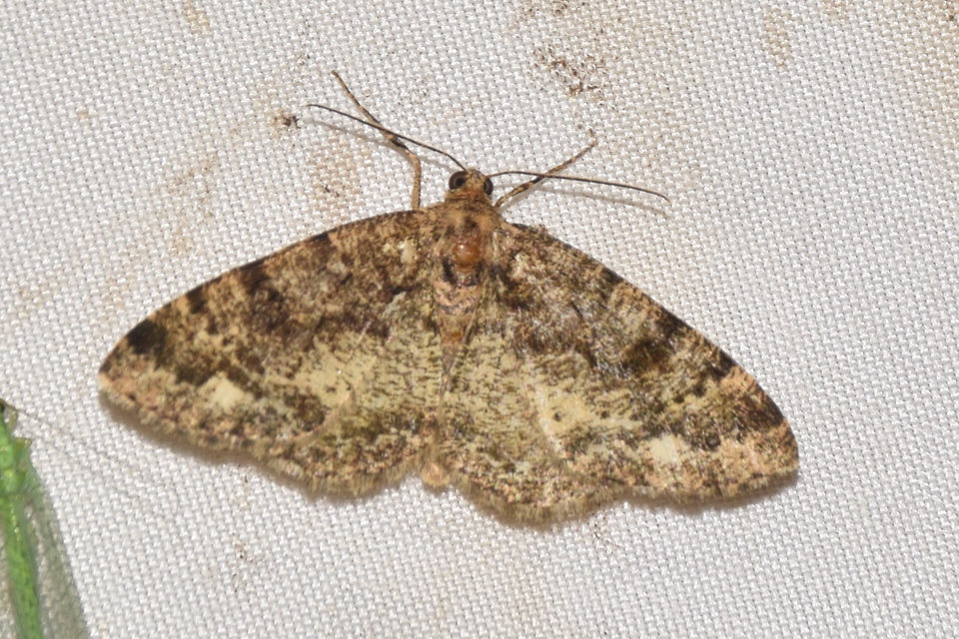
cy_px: 320
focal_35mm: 210
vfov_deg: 6.5
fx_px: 5594
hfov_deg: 9.8
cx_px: 480
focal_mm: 140
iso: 100
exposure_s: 1/160
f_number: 13
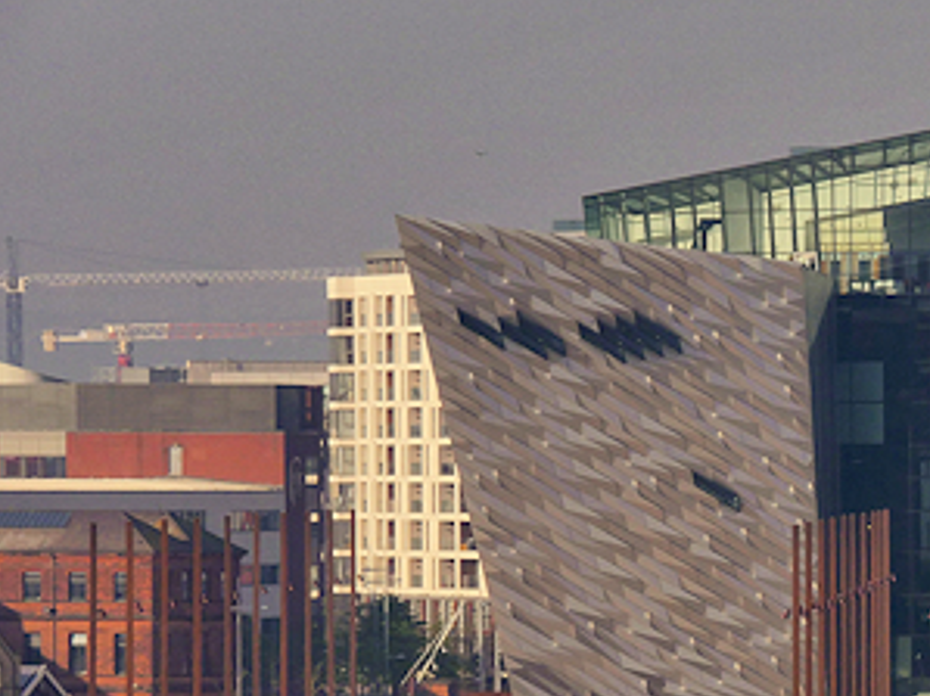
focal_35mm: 600
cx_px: 964
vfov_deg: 2.5
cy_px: 586
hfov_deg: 3.3
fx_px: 16113
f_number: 11
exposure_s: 1/500
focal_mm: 140
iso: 400
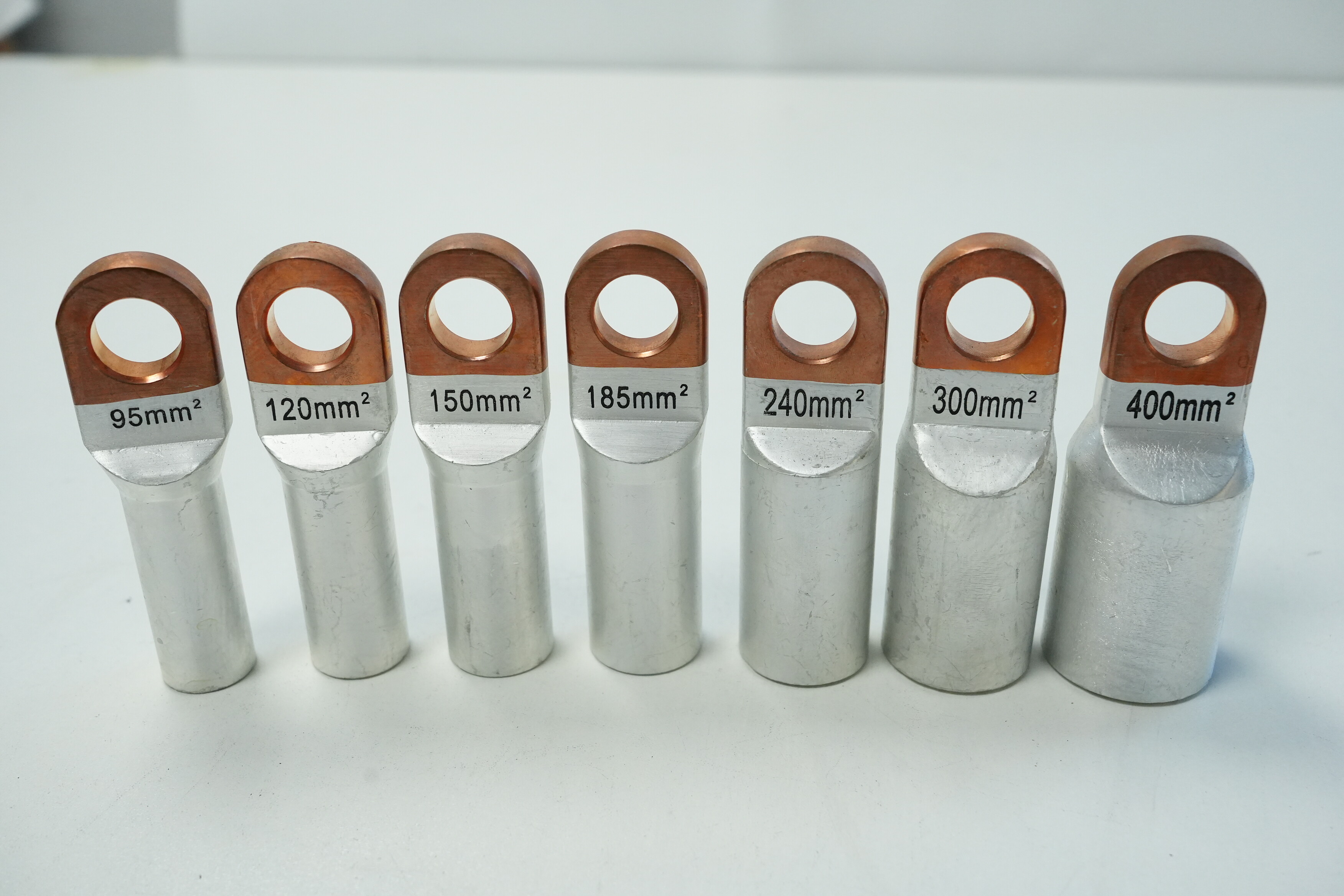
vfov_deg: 36.9
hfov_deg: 53.1
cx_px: 672
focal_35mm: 36
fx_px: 1344
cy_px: 448
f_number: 7.1
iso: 3200
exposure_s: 1/200
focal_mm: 36
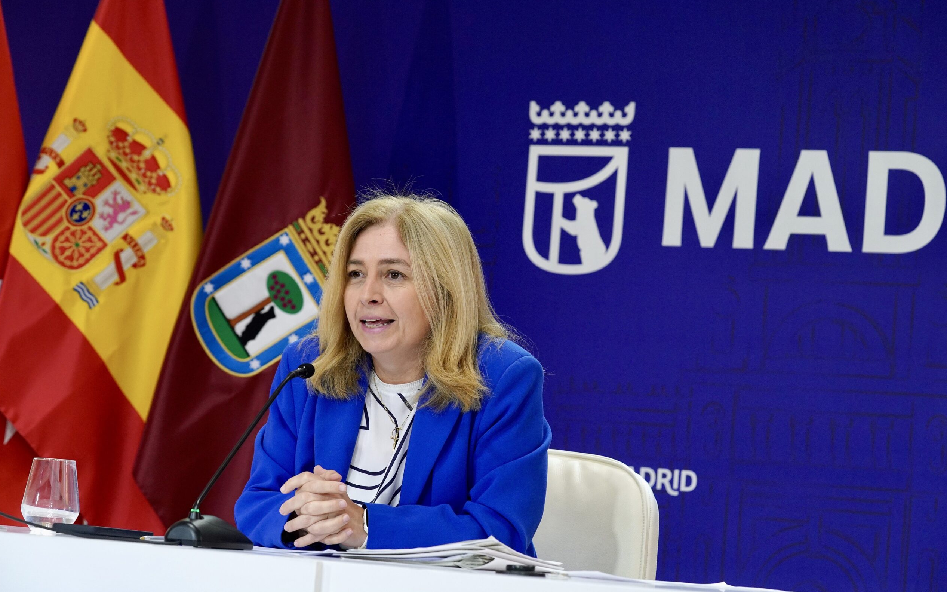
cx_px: 473
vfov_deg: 12.7
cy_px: 303
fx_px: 2658
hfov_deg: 20.2
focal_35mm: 103
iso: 3200
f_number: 5.6
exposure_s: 1/320
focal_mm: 100
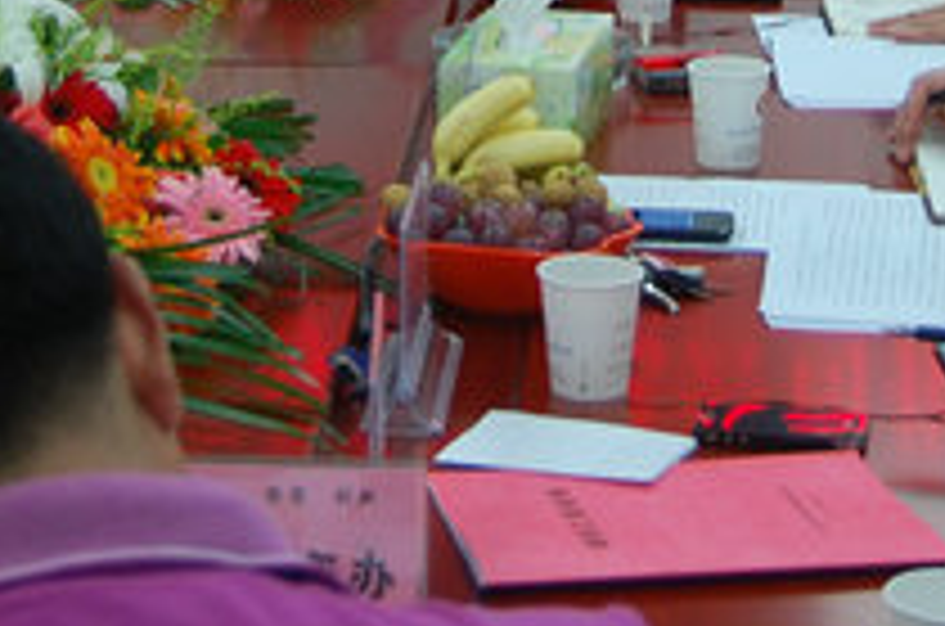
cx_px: 382
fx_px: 3405
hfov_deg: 15.8
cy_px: -412
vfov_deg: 10.0
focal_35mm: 130
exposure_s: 1/40
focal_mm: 26
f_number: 4
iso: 400
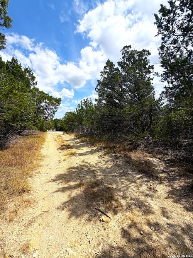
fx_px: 104
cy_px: 129
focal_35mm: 14
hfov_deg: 85.7
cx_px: 96
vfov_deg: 102.1
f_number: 2.2
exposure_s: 1/1259
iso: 20
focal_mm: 2.22
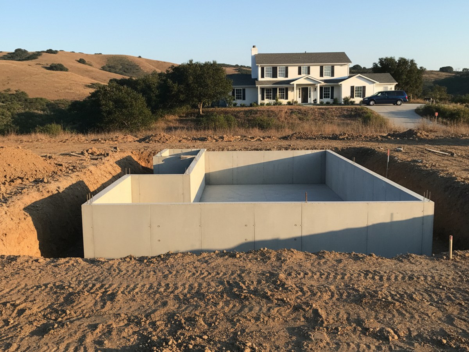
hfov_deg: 67.3
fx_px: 352
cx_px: 234
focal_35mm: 26
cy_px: 176
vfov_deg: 53.1
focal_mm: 5.7
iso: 1134
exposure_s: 1/1091
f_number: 1.6
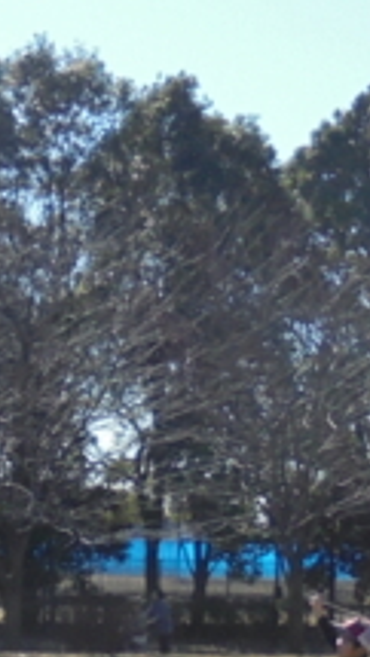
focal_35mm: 135
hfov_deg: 8.8
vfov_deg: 15.4
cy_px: 761
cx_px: -165
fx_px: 2354
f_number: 3.5
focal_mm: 4.6
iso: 100
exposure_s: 1/640
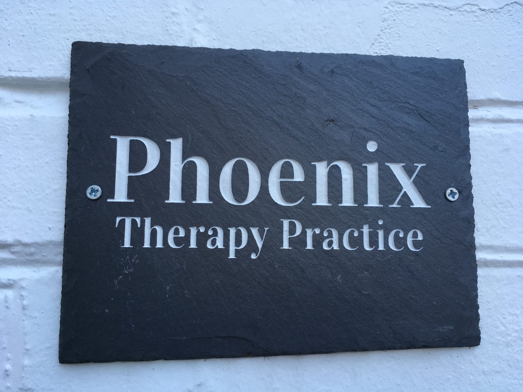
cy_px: 196
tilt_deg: +6.0
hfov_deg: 61.7
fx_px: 438
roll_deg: +0.2
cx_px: 262
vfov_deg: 48.2
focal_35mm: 29
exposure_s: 1/100
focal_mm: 4.15
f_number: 2.2
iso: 32
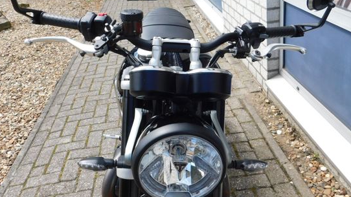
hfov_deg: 55.3
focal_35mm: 36
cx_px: 179
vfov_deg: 32.8
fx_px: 335
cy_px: 85
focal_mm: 4.9
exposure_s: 1/500
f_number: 3.2
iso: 125
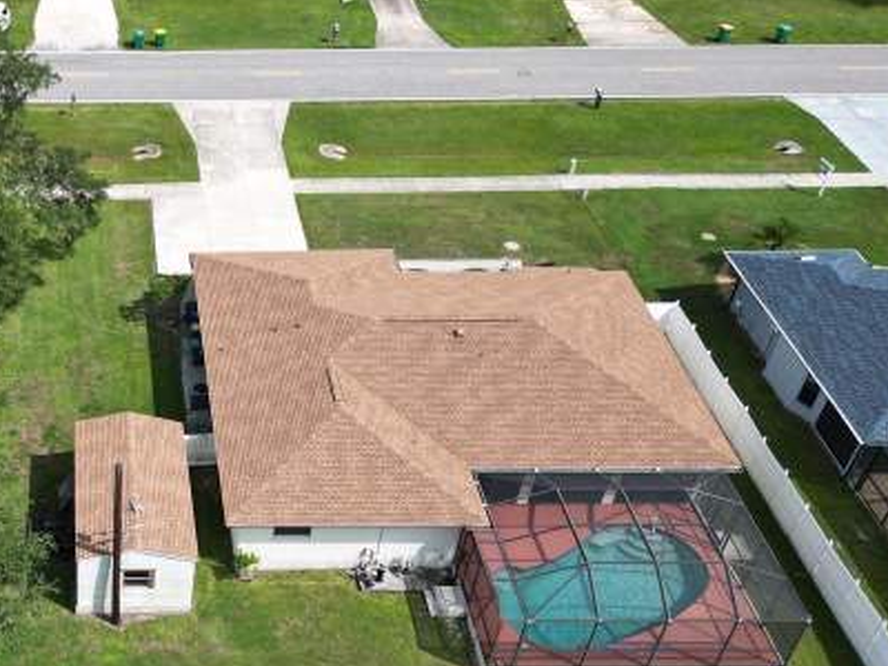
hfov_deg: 37.1
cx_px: 91
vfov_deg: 30.1
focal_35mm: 48
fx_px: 1231
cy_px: 431
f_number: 1.7
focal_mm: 6.72
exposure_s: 1/2500
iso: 110
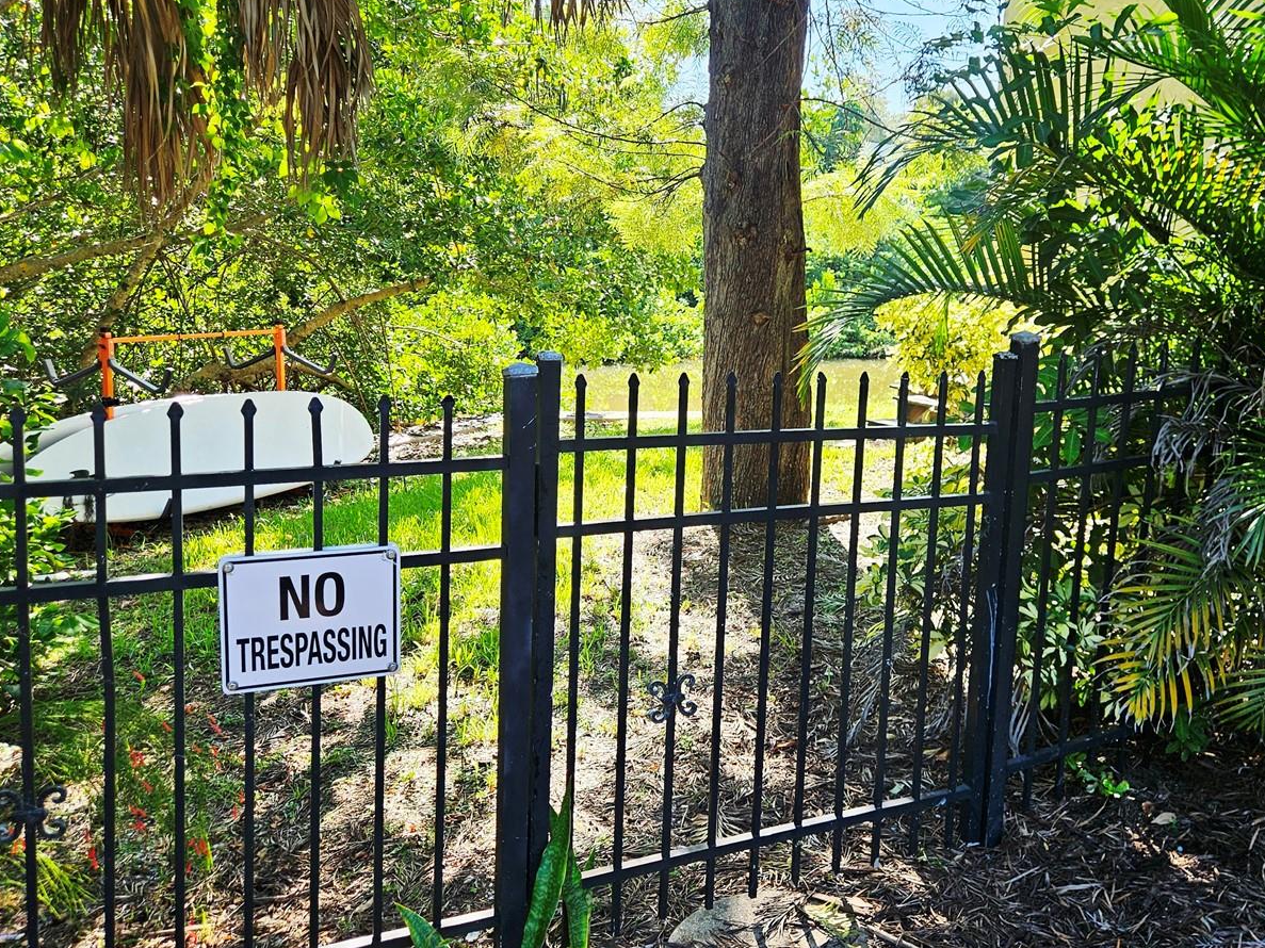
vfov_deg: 45.3
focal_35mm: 31
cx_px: 760
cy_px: 403
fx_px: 1133
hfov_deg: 57.9
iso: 25
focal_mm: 5.4
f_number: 1.8
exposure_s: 1/233
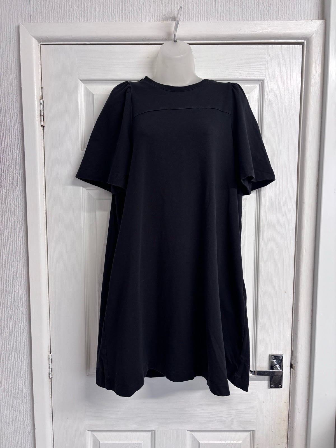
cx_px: 168
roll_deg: -0.4
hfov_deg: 53.1
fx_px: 336
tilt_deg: -4.5
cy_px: 224
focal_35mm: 26
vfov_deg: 67.3
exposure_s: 1/100
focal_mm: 5.96
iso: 100
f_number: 1.6
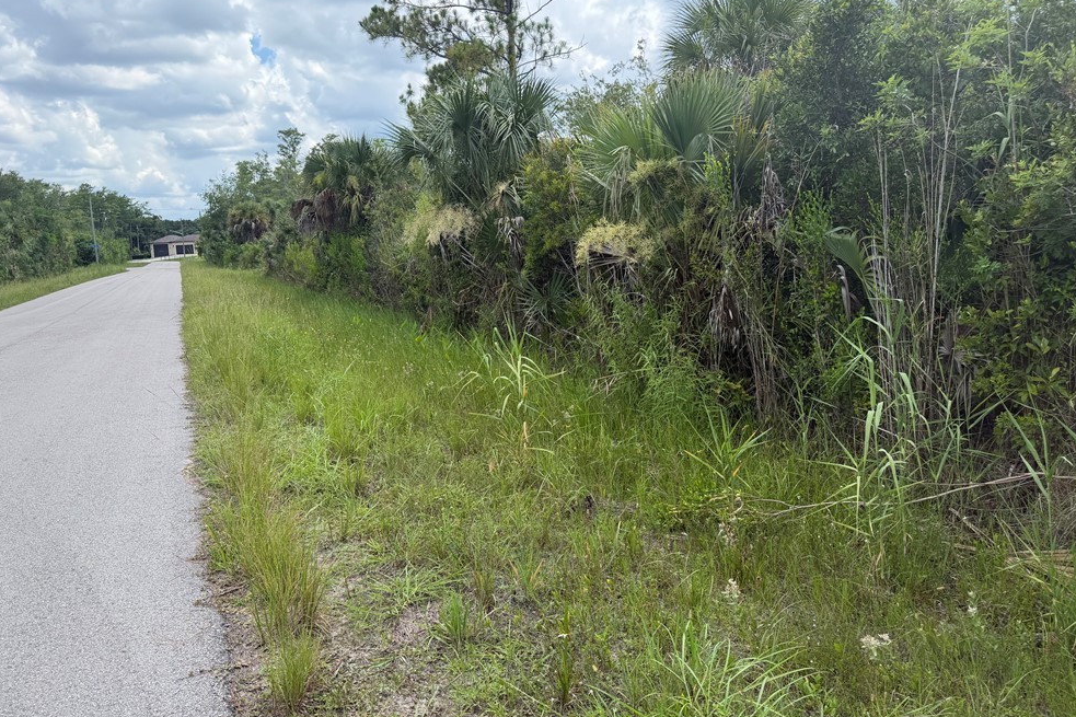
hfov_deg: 69.4
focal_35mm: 26
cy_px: 344
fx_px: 777
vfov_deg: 49.5
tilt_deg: -6.5
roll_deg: +2.9
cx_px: 519
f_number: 1.78
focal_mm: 6.76
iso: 100
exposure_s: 1/2169
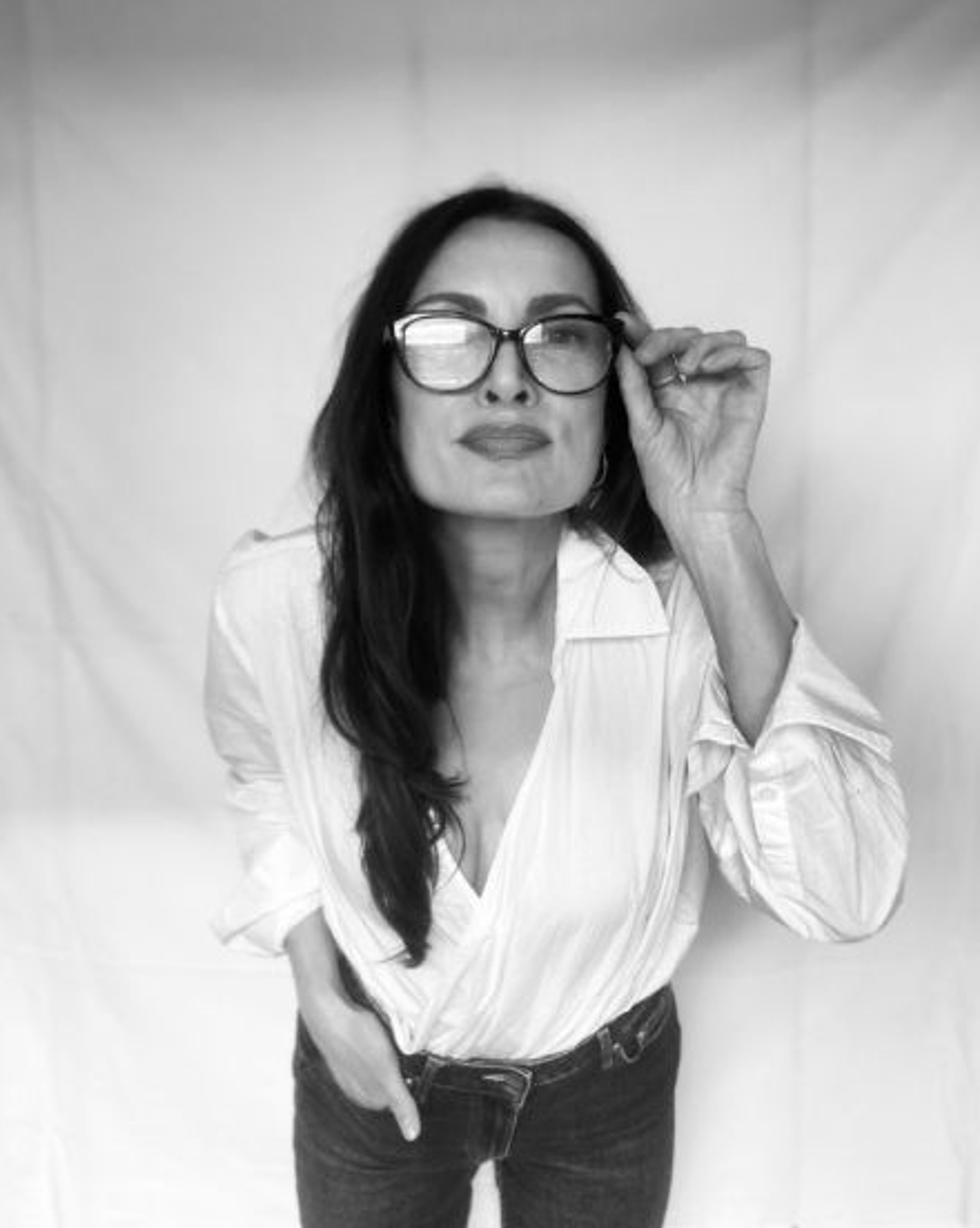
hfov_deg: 43.3
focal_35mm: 34
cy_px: 630
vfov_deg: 52.9
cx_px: 488
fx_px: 1234
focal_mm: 2.87
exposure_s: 1/60
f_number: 2.2
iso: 80
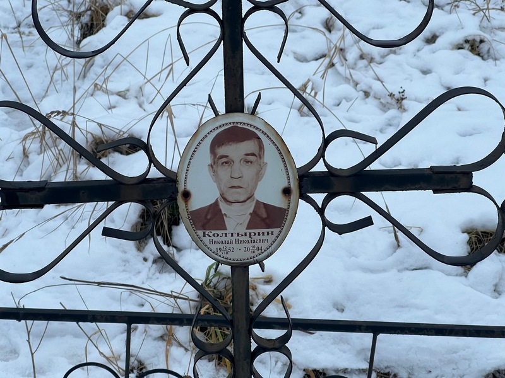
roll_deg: +0.2
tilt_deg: -24.0
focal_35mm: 77
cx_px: 252
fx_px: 1123
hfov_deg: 25.3
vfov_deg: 19.1
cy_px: 189
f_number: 2.8
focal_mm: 9
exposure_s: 1/99
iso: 100
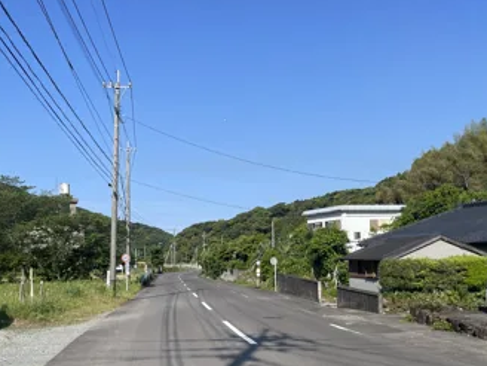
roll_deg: +2.3
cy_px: 248
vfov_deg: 37.3
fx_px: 535
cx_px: 197
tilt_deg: +4.3
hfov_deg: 48.7
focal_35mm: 38
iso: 32
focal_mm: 4.2
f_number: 1.6
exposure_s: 1/3040
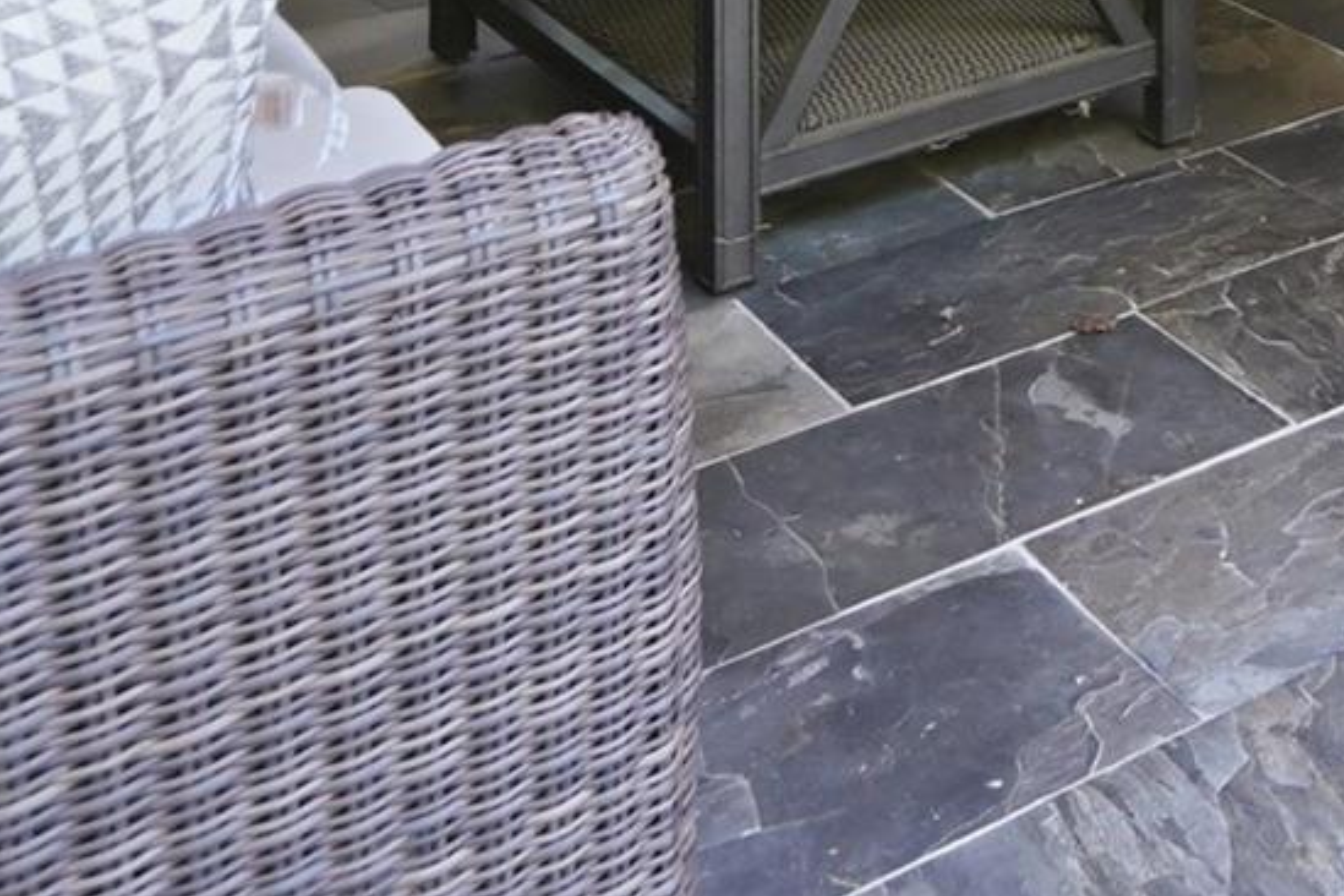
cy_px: -738
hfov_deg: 31.1
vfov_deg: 18.6
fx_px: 2091
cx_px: 1528
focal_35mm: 56
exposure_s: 1/160
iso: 1600
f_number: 4
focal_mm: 15
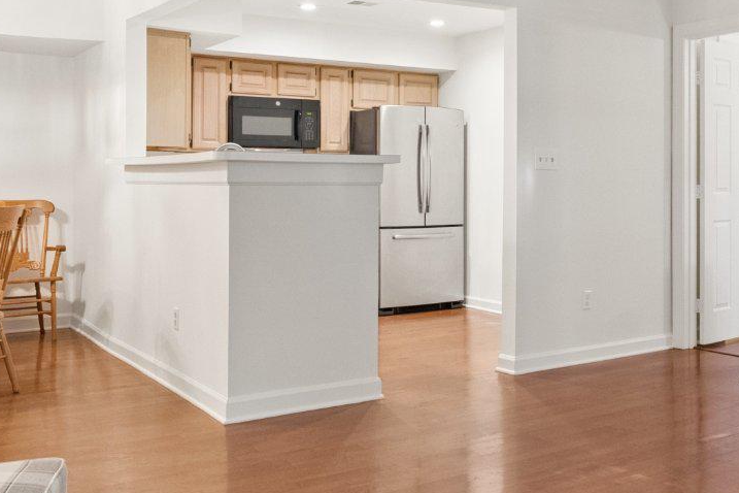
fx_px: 874
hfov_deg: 44.9
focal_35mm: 43
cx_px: 514
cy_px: 198
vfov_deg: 31.4
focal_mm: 14.9
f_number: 7.1
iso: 2000
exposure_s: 1/25
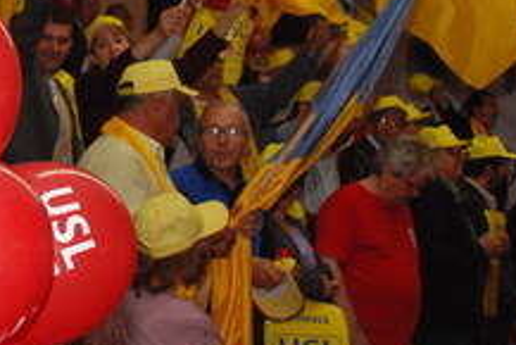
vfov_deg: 11.0
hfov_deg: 16.0
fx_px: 1778
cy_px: 52
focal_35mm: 124
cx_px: -62
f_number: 5.6
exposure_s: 1/125
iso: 1600
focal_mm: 28
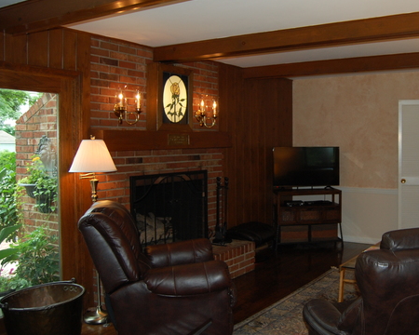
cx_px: 291
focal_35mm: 36
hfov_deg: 49.1
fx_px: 446
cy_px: 155
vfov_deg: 41.1
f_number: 3.5
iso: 400
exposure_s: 1/60
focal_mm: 18
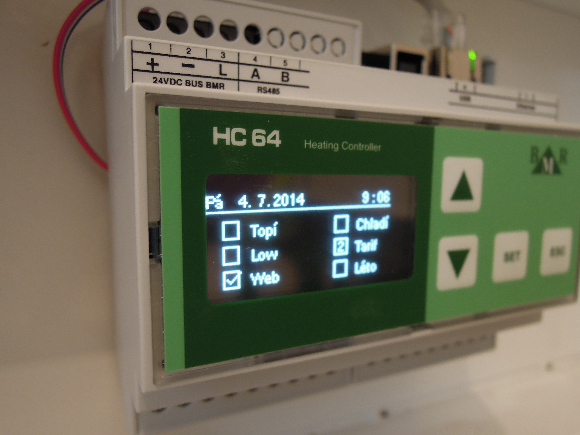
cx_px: 323
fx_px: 452
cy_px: 212
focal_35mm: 27
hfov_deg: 65.1
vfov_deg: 51.3
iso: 160
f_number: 2.2
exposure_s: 1/10
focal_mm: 4.3
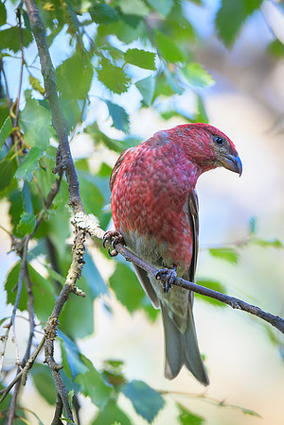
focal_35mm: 750
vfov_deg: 2.7
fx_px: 8874
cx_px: 218
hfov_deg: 1.8
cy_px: 212
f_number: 4
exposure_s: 1/800
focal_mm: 500
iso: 1250
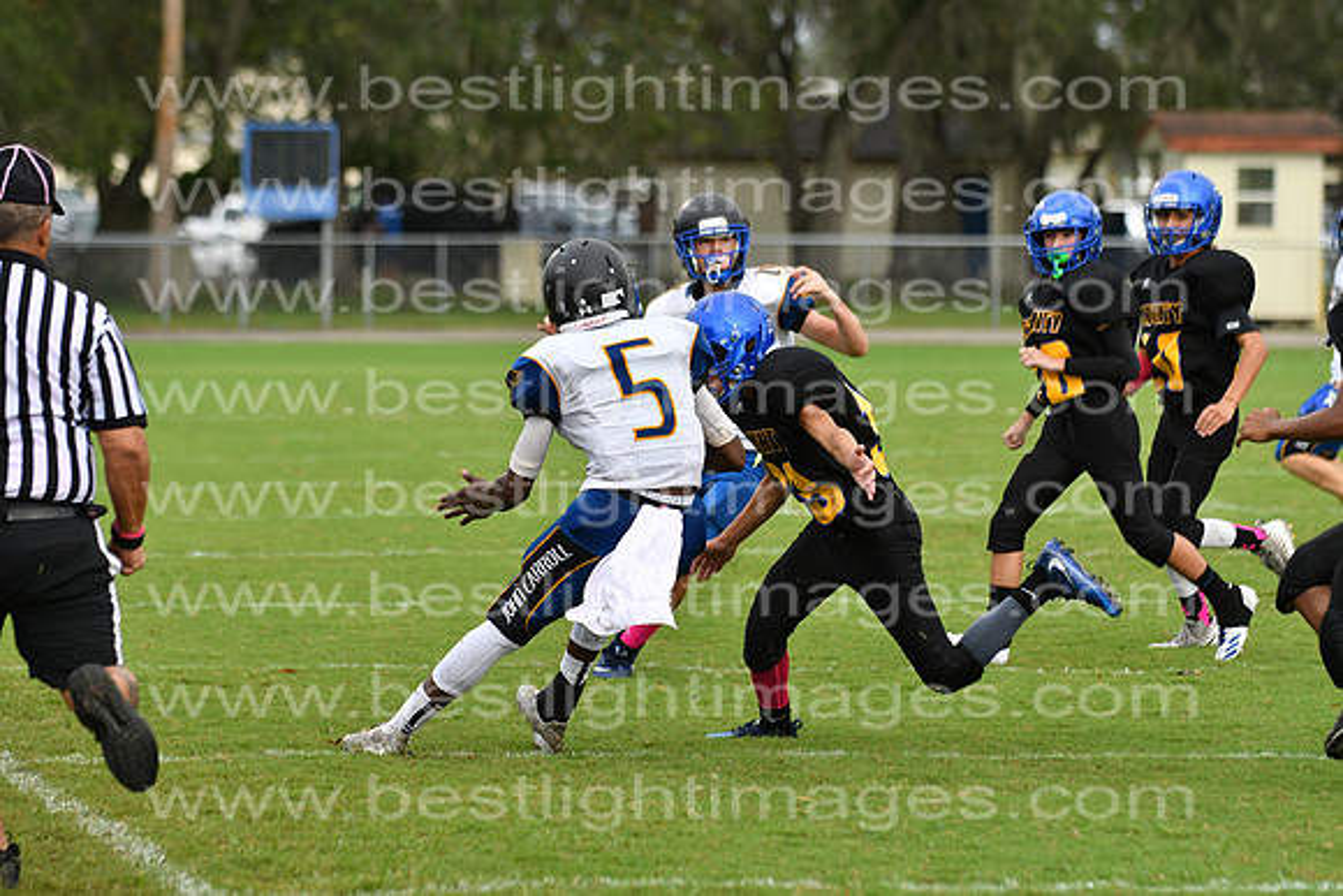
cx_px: 672
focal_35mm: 210
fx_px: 7836
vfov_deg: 6.5
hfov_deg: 9.8
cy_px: 448
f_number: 3.5
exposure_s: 1/4000
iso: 800
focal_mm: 140
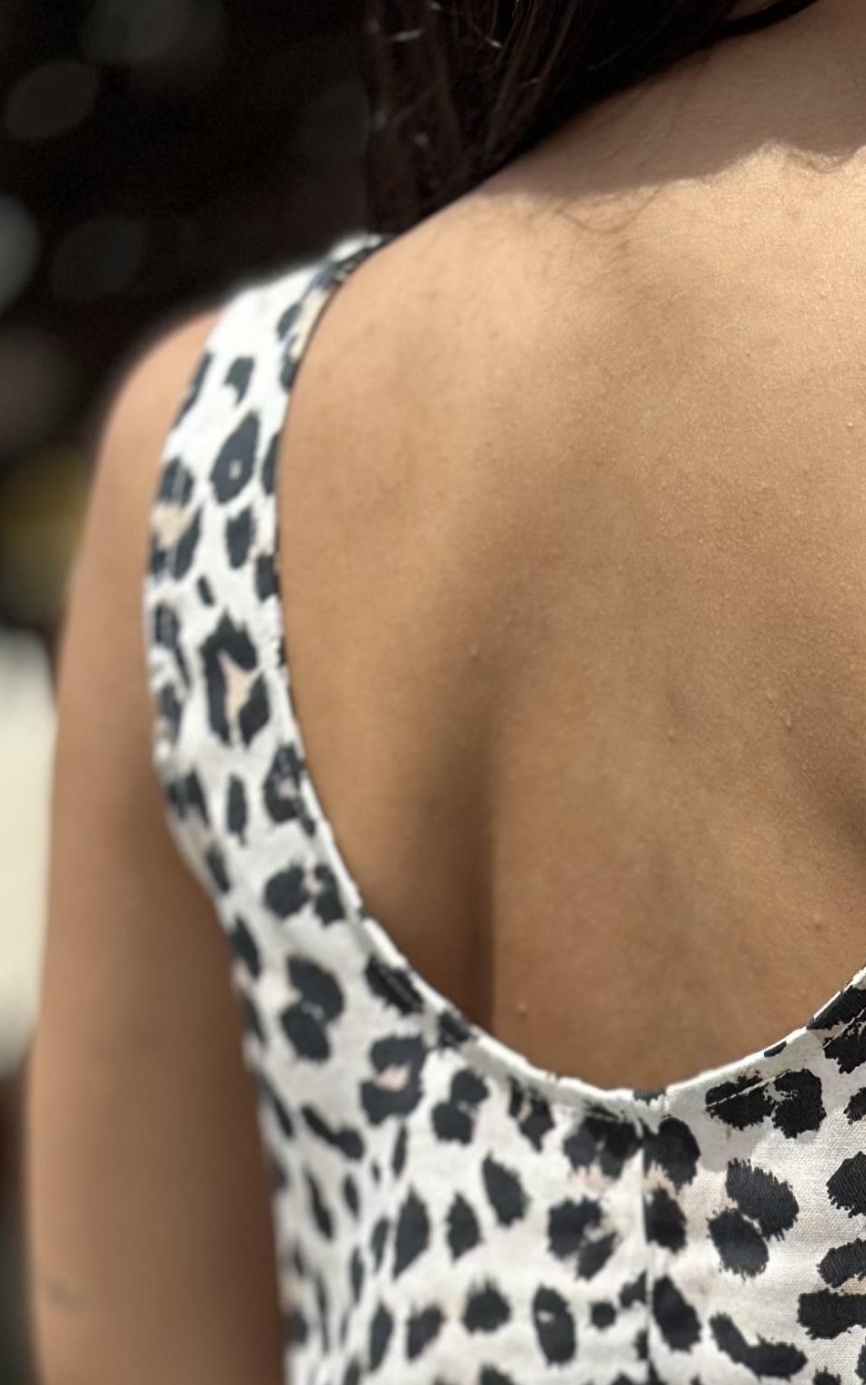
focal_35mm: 135
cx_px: 1048
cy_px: 1564
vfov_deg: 15.1
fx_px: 5098
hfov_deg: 9.6
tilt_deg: -16.6
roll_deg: -2.9
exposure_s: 1/4785
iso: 100
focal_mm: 6.86
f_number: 1.78
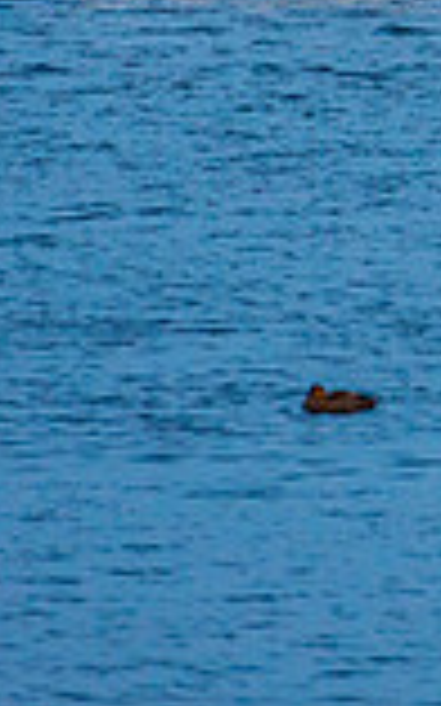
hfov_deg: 1.5
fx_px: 17073
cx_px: 1174
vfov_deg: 2.4
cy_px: -124
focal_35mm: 887
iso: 1800
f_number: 6.3
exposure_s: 1/200
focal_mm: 230
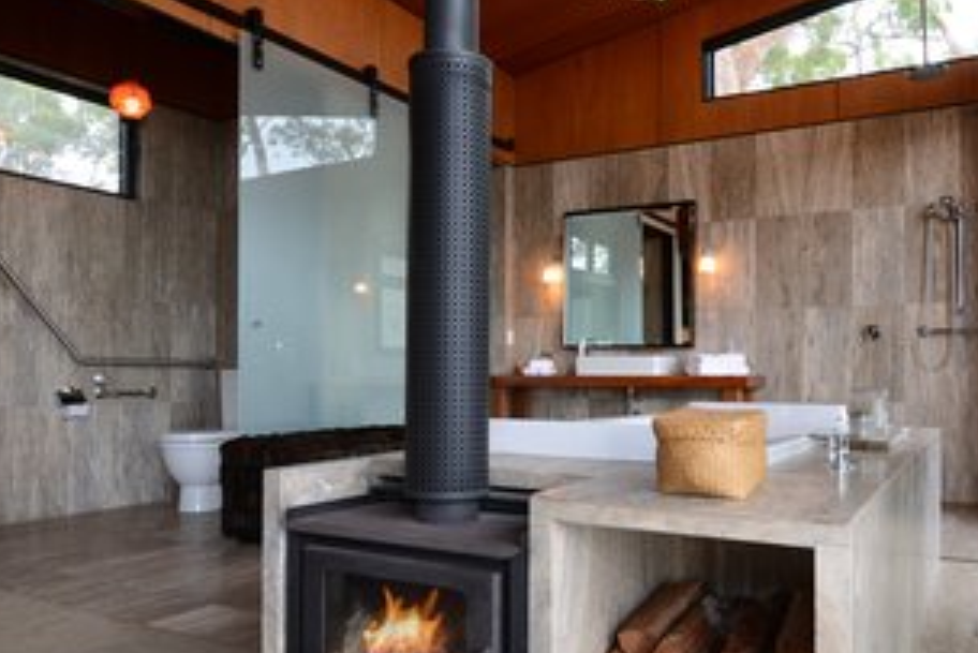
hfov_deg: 61.6
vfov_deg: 43.5
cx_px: 566
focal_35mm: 30
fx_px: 815
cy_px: 376
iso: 500
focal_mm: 19
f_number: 11
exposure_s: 1/2
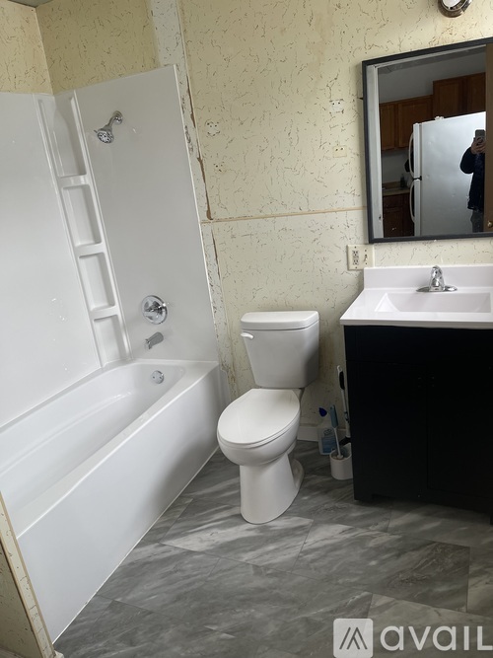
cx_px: 246
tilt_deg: -18.3
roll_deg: +7.1
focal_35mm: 25
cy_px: 329
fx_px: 475
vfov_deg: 69.4
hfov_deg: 54.9
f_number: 1.6
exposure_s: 1/121
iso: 100
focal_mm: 5.1
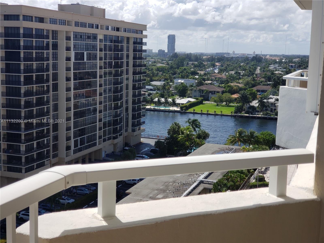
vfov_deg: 28.0
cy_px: 122
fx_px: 487
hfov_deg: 36.8
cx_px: 162
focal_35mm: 52
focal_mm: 6
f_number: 2.4
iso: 32
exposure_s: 1/1067
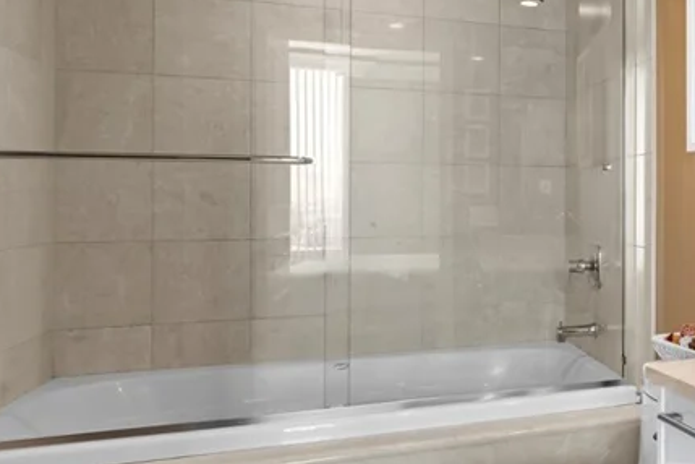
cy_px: 204
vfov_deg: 31.2
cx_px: 763
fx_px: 830
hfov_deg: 37.9
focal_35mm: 43
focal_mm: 18
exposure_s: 1/4
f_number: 8
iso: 400
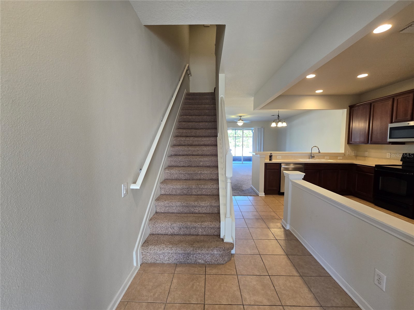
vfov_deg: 89.9
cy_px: 155
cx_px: 207
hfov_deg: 106.2
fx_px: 155
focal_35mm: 13
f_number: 2.2
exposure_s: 1/60
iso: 200
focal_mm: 2.2
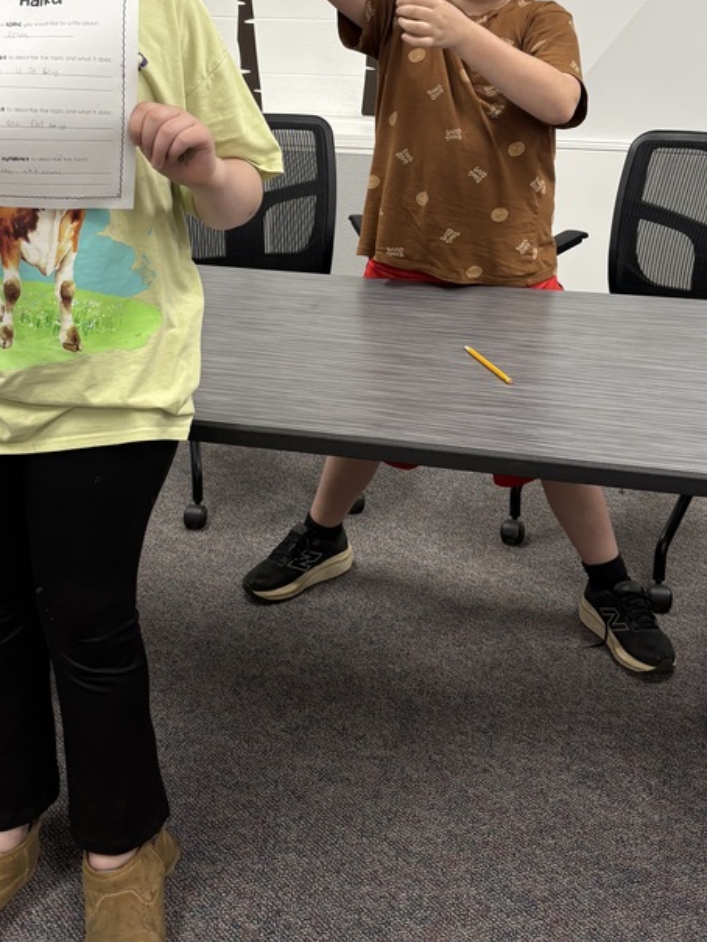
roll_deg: -1.1
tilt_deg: -15.8
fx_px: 1198
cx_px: 327
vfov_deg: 42.1
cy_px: 276
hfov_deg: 32.9
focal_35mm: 44
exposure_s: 1/60
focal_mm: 5.96
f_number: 1.6
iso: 125
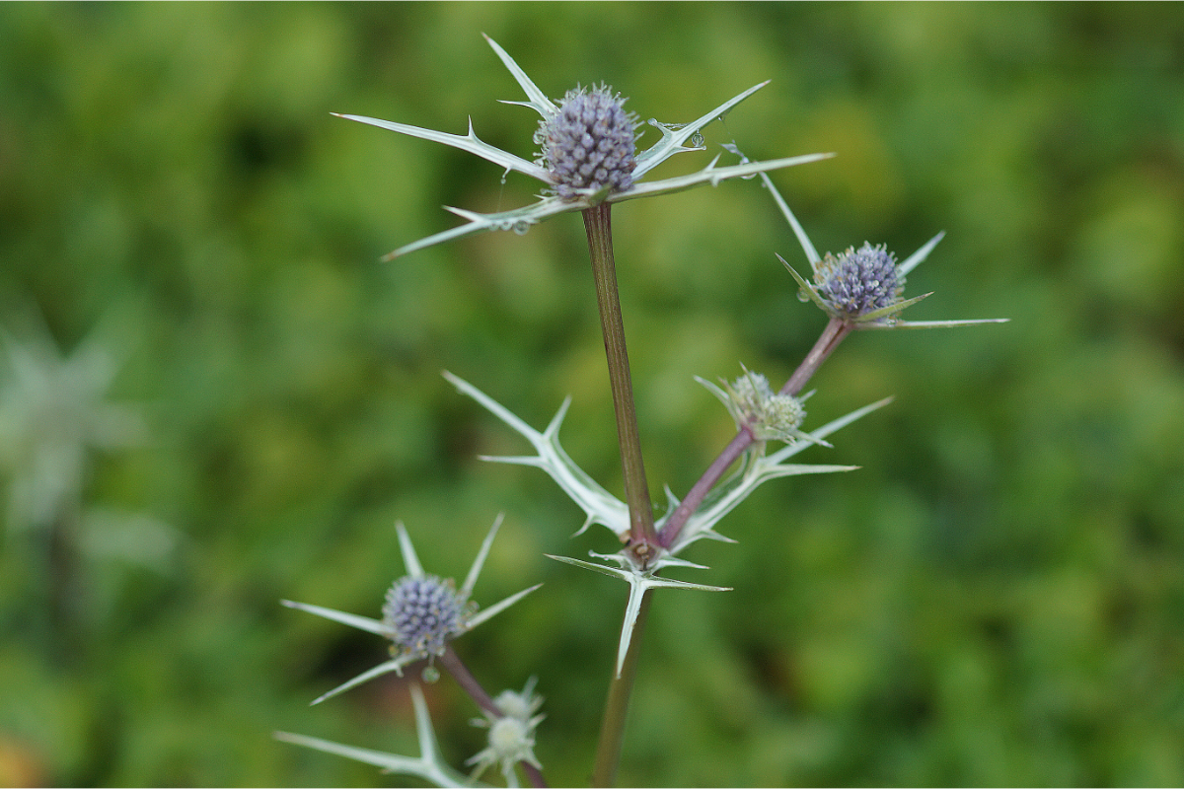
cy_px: 394
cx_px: 592
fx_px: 4933
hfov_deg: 13.7
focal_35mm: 150
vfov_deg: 9.1
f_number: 3.5
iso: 200
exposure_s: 1/160
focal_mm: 100
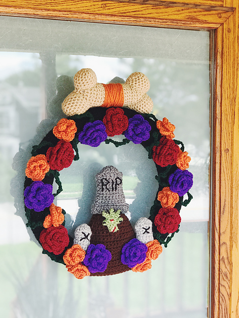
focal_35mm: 57
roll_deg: -0.4
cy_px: 159
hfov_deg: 25.7
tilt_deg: -3.8
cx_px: 120
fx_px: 525
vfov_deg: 33.8
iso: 20
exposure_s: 1/60
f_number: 2.8
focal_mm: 6.6
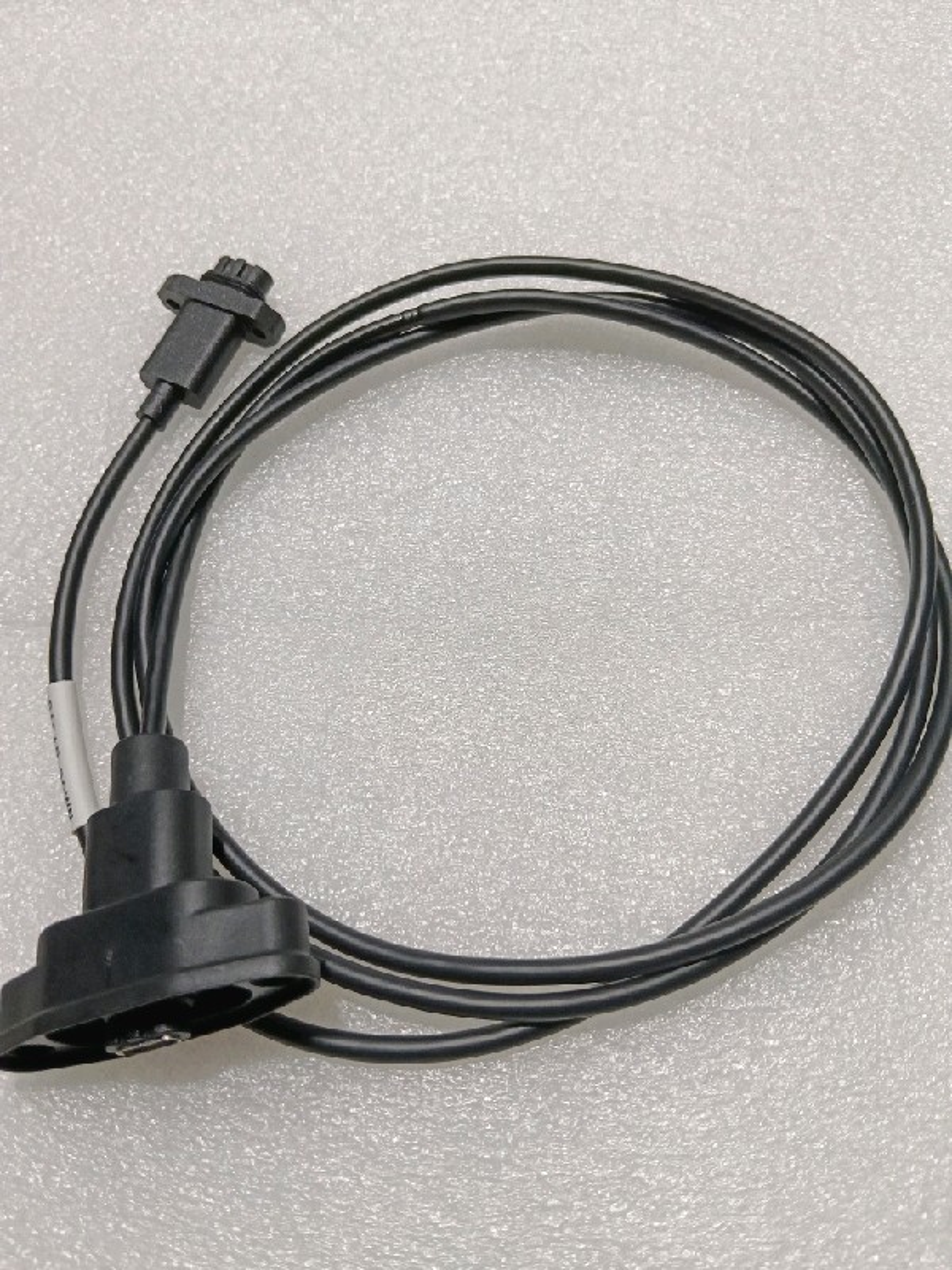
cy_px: 635
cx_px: 476
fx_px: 990
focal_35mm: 27
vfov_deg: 65.3
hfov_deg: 51.4
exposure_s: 1/33.3
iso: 160
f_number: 1.8
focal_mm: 3.98
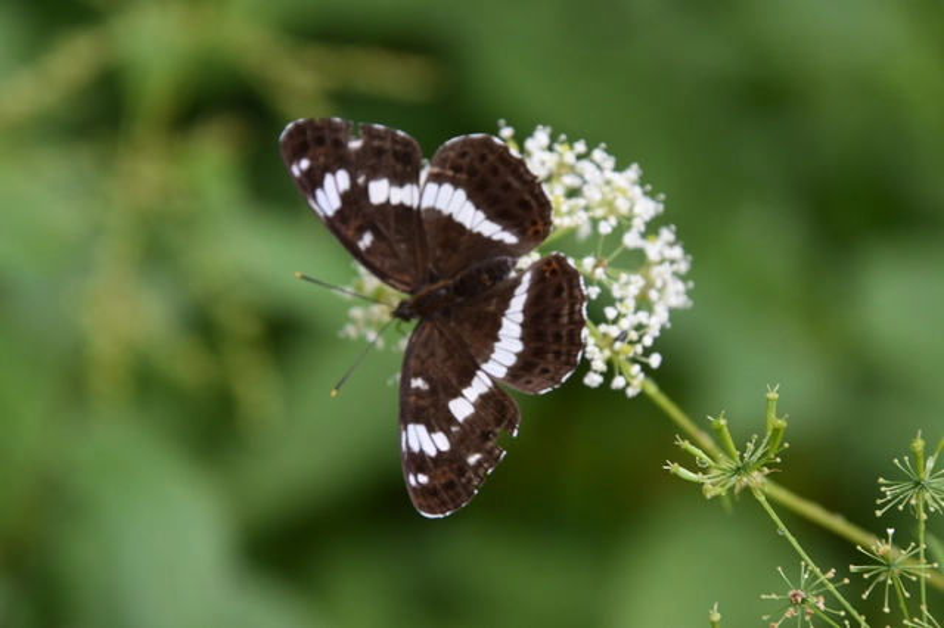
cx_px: 472
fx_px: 9828
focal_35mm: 375
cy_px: 314
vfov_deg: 3.7
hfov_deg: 5.5
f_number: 8
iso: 280
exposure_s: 1/125
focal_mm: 250
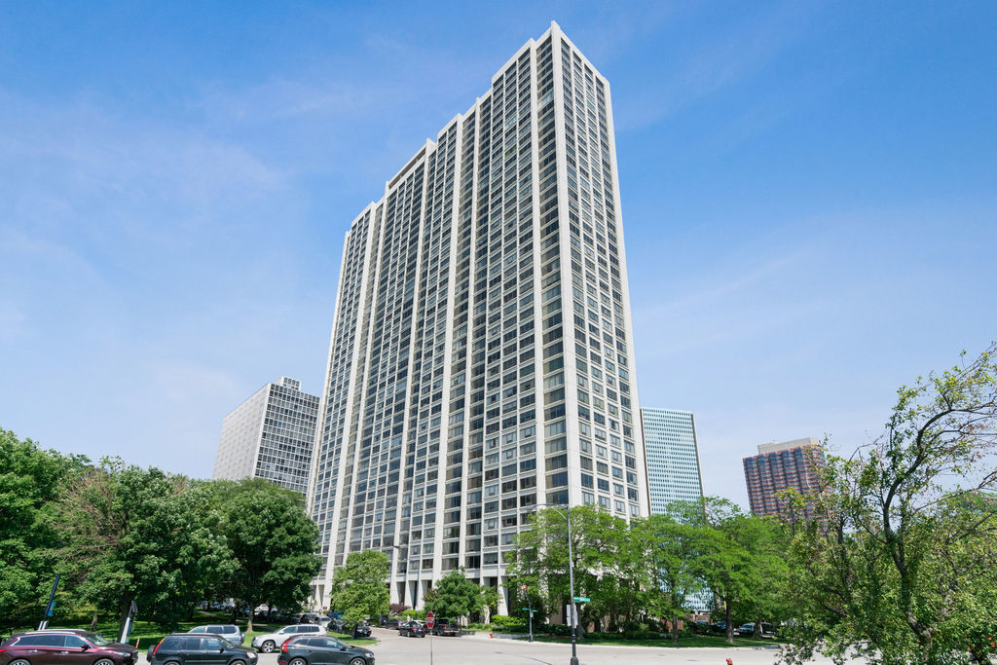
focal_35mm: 17
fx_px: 471
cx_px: 498
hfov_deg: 93.3
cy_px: 332
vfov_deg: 70.5
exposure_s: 1/500
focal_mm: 17
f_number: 10
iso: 320
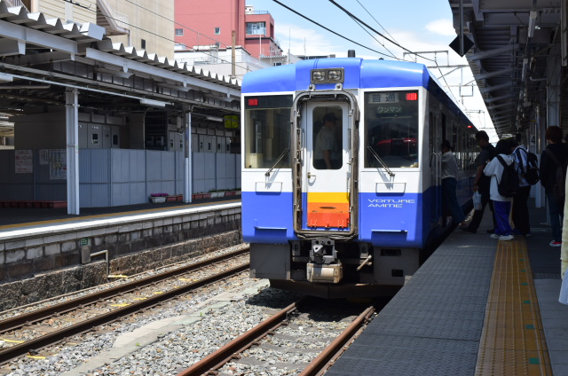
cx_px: 284
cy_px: 188
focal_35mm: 45
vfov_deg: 29.7
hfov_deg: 43.7
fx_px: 709
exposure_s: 1/320
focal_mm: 30
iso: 200
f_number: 9
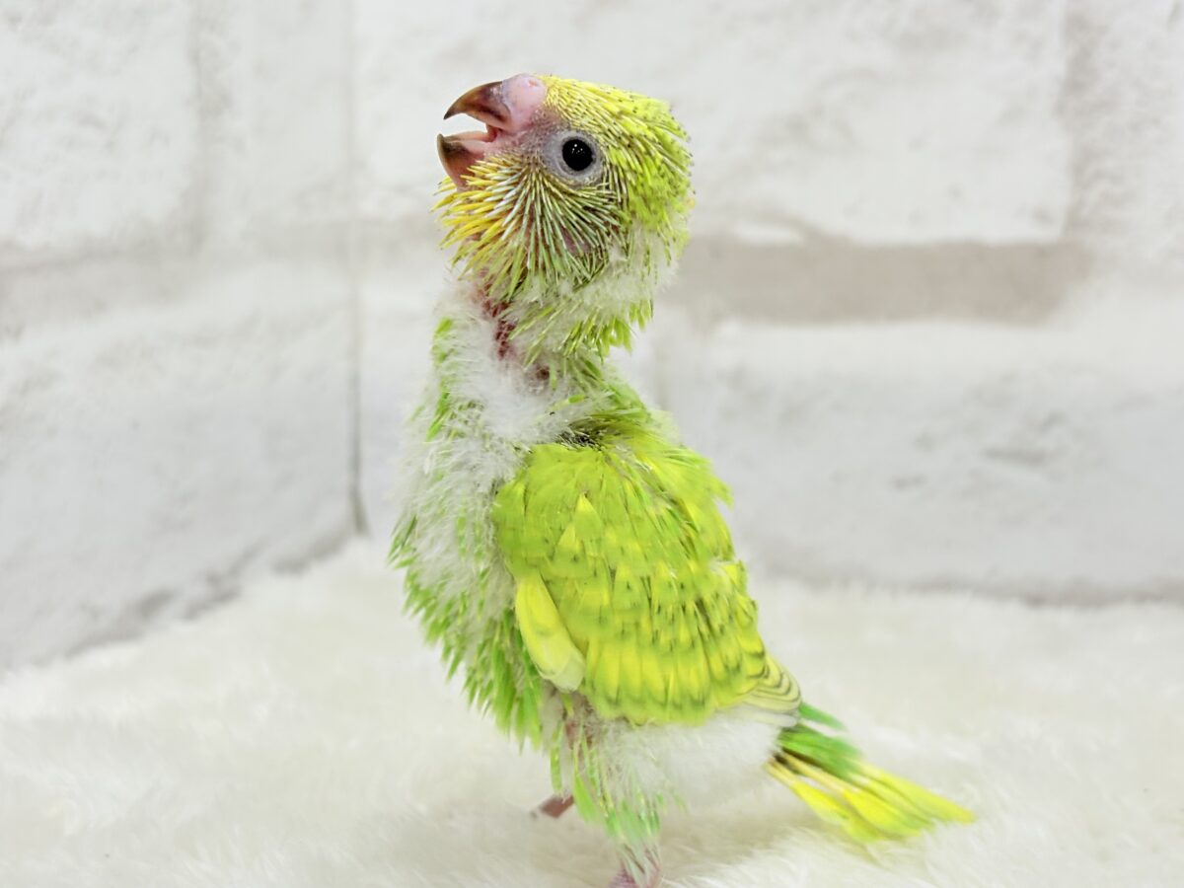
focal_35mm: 52
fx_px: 1779
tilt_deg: -8.3
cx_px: 592
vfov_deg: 28.0
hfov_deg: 36.8
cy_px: 444
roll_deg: +0.1
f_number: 1.6
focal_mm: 5.96
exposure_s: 1/100
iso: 64
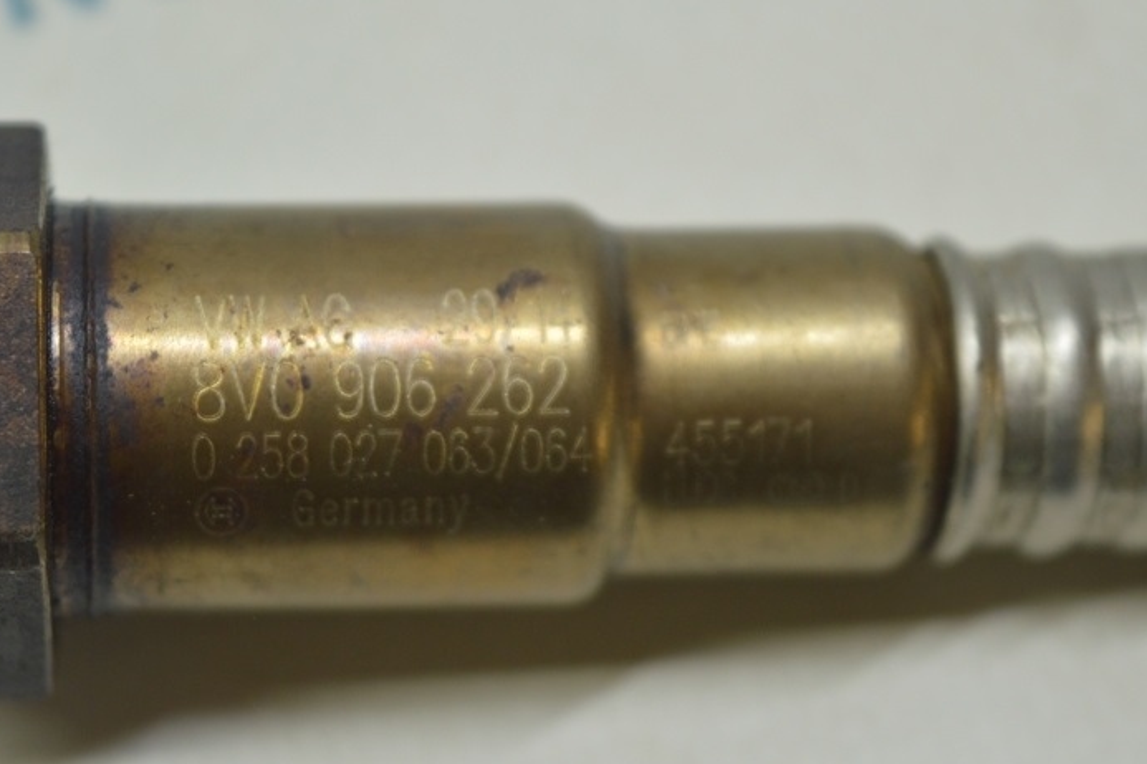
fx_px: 3878
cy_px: 418
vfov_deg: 11.3
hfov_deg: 16.8
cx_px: 359
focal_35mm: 122
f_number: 5.6
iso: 400
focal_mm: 55
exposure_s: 1/40
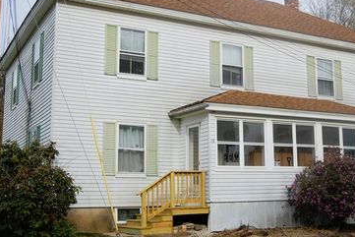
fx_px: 533
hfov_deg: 36.6
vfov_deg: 25.1
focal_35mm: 54
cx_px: 227
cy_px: 110
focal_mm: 26
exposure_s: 1/250
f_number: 8
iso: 200
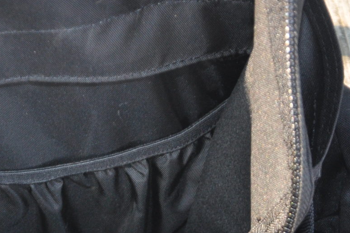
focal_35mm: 124
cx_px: -72
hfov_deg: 15.9
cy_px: 224
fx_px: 1201
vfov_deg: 11.0
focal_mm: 25
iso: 400
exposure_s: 1/200
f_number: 4
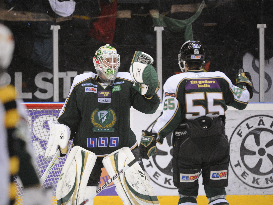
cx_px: 111
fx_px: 4338
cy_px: 128
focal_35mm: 550
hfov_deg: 3.6
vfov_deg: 2.7
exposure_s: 1/1250
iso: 6400
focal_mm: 400
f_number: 4
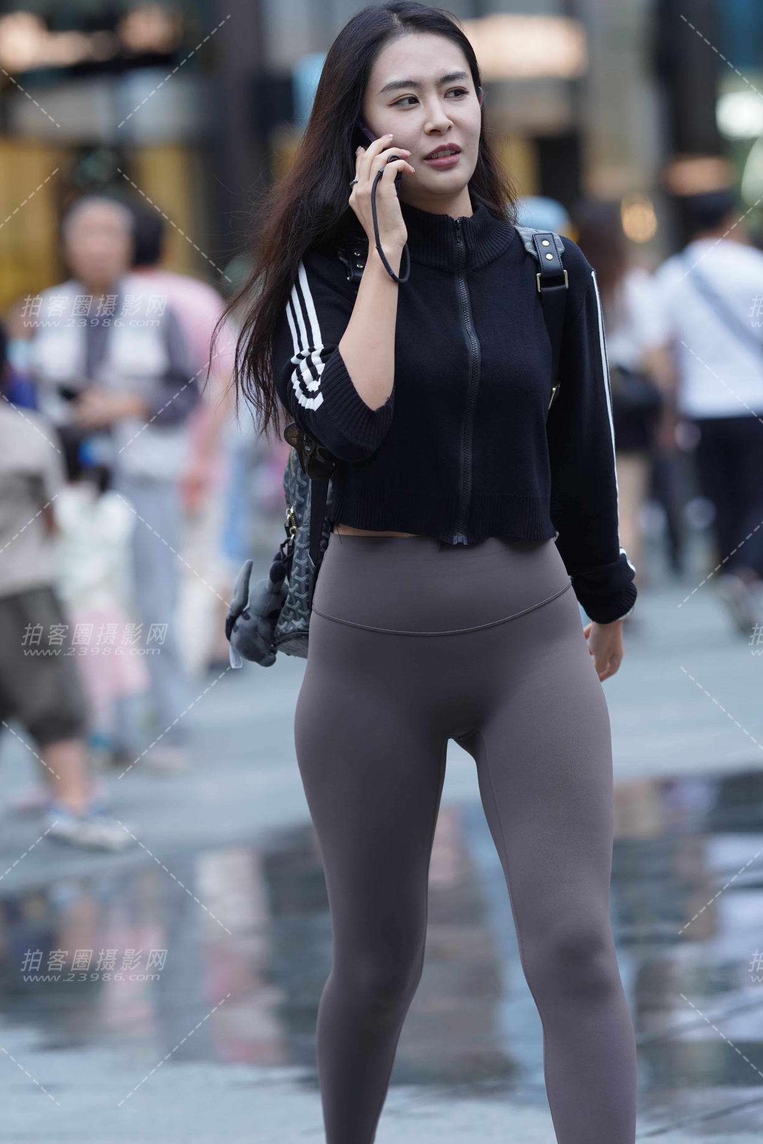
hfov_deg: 7.3
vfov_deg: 10.9
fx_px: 6008
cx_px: 463
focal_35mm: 189
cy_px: 646
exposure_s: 1/500
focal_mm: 135
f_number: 2.8
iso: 500
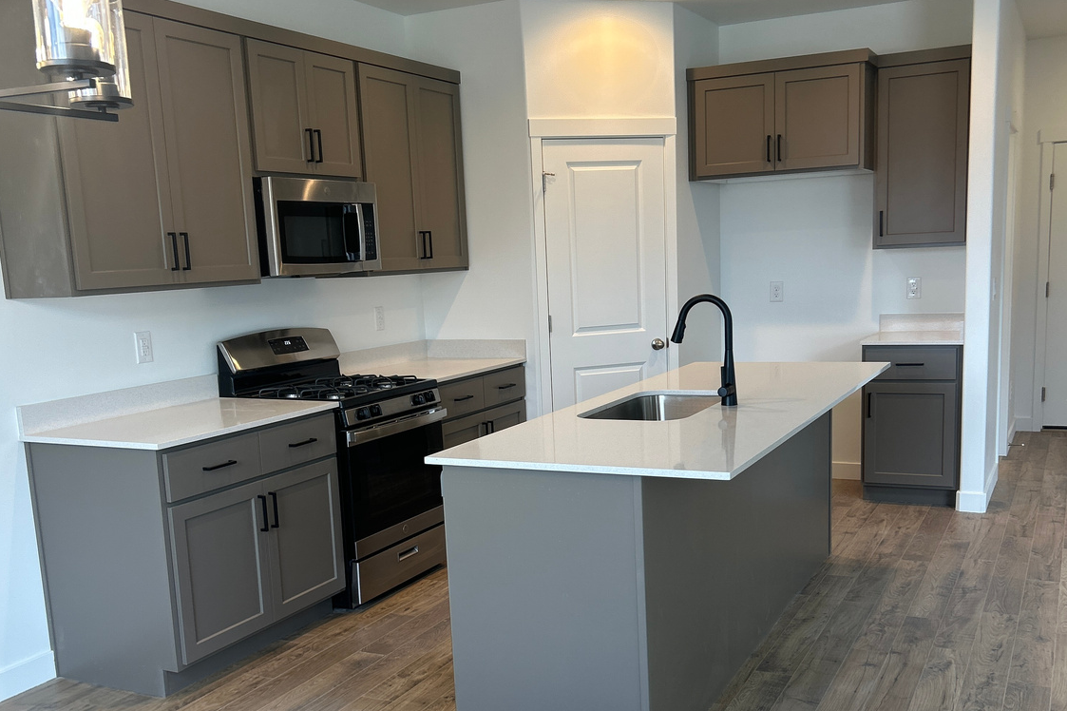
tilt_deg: -10.7
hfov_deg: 51.9
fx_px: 1096
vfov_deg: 35.6
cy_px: 460
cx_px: 528
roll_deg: +2.7
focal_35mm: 37
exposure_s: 1/120
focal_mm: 5.7
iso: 50
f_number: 1.5
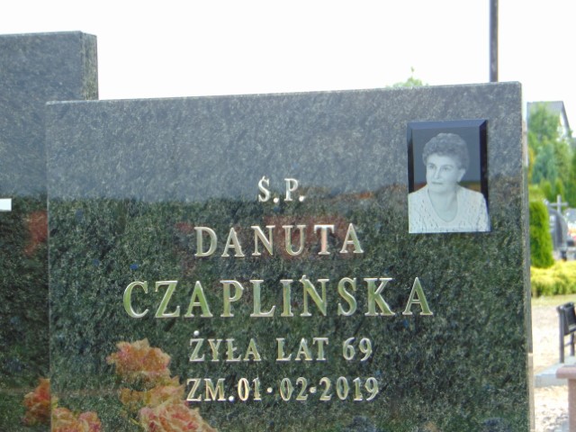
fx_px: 1797
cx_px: 288
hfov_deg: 18.2
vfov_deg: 13.7
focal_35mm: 108
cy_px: 216
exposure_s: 1/200
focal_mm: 19.4
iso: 80
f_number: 3.9
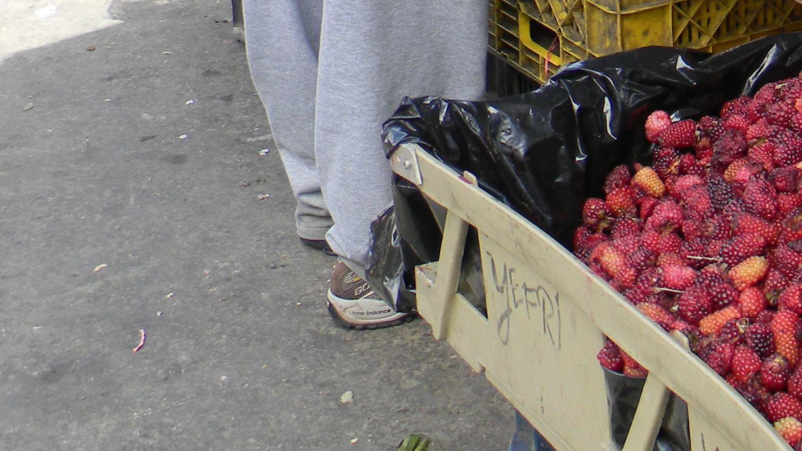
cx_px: 858
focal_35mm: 93
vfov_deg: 12.6
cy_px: -157
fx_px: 1978
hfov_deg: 21.8
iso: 80
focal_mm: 6.4
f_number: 3.7
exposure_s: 1/112
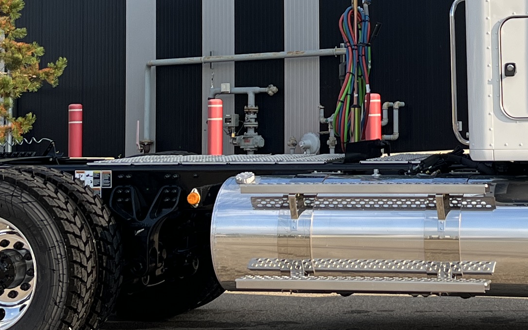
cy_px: -20
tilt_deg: +5.1
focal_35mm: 103
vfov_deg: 12.5
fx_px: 1482
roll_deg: -0.1
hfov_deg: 20.0
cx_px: 406
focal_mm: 5.1
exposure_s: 1/1721
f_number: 1.6
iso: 50
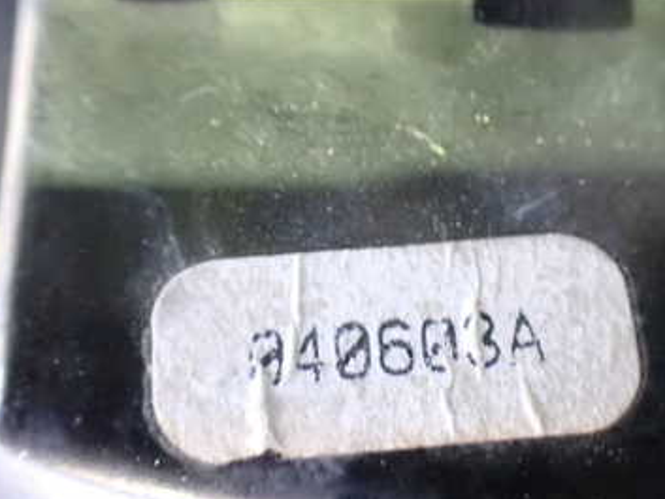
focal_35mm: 51
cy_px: 299
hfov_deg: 37.2
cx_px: 418
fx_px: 980
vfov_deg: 28.5
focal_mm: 5.4
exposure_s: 1/20
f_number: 2.3
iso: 1600
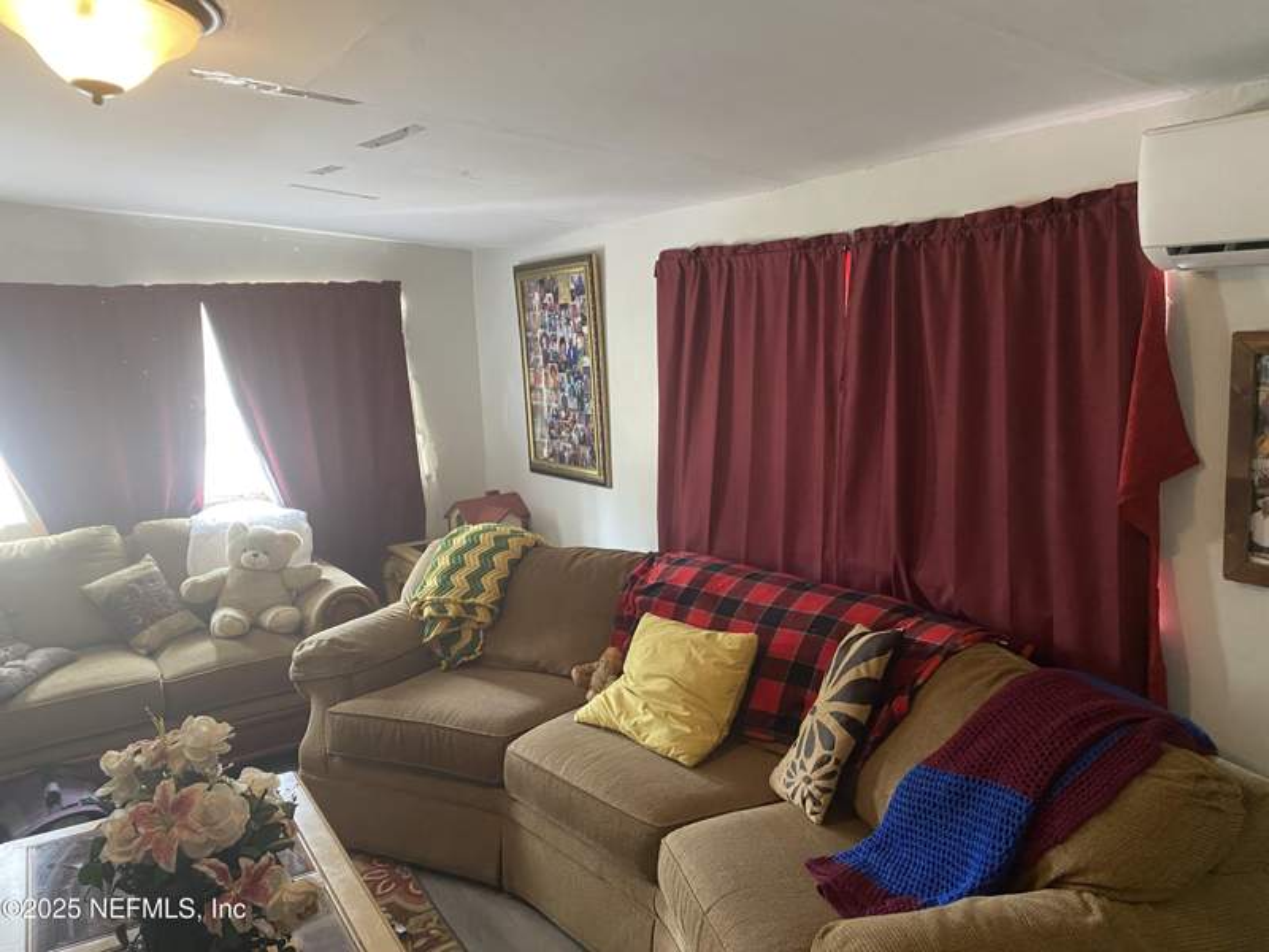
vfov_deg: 53.1
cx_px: 634
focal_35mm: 26
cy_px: 476
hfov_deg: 67.3
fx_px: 953
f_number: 1.8
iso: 400
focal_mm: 4.25
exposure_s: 1/60
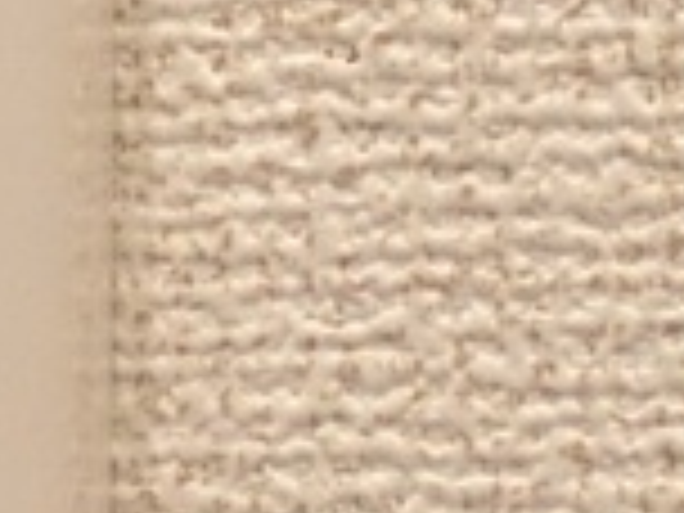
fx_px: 6382
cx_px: -832
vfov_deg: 4.6
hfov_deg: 5.9
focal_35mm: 323
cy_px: 752
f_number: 1.89
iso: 425
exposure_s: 1/100
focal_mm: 5.43
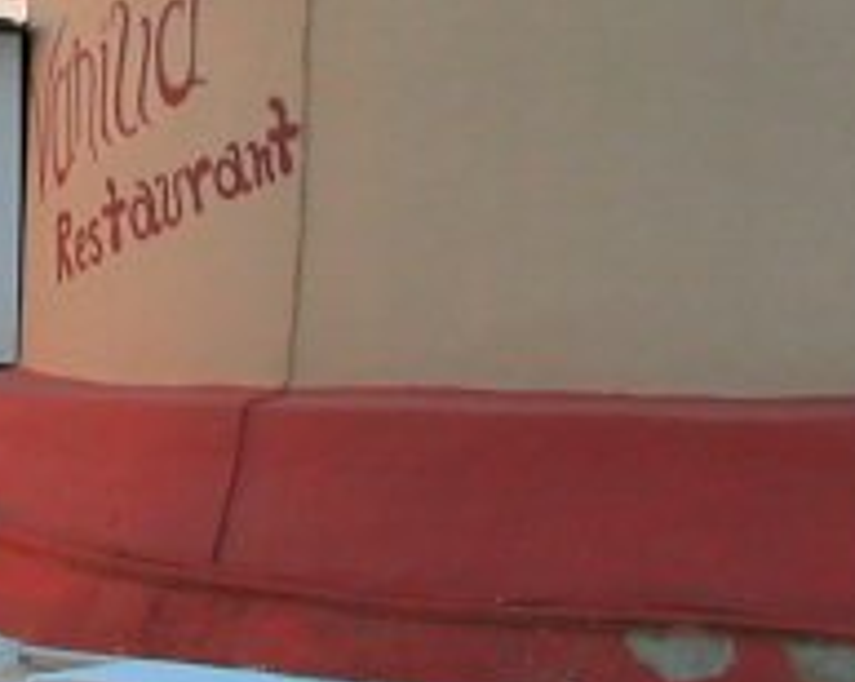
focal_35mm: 120
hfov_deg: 15.6
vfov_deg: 12.8
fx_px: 3033
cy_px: 204
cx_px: -71
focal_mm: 5.6
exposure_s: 1/97
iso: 100
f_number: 2.7
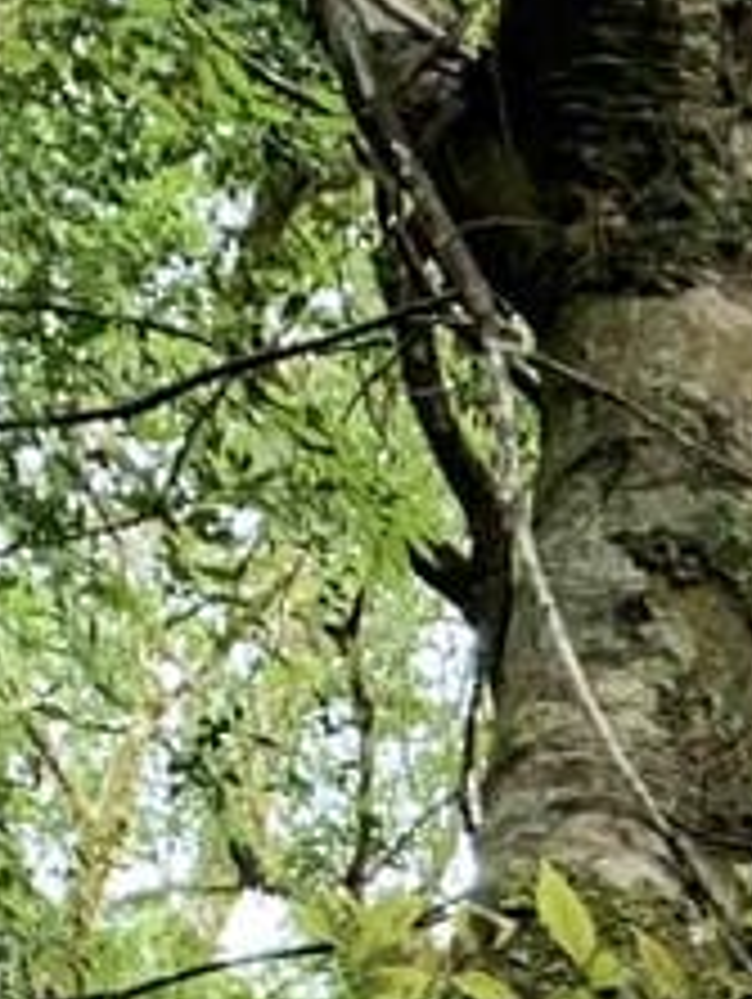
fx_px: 5406
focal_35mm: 187
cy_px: 2196
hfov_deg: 7.1
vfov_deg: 9.6
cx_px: 2301
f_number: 1.8
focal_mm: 4.25
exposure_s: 1/121
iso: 80
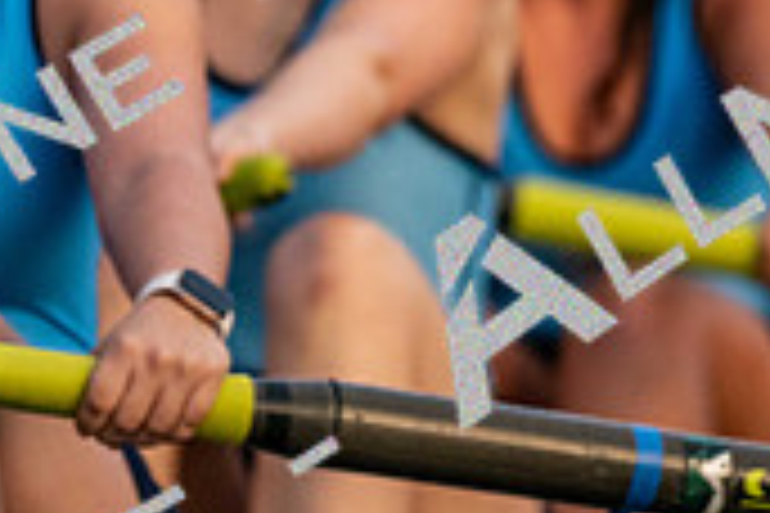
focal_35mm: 2036
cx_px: 50
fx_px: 43544
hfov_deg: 1.0
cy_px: 2
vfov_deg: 0.7
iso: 2500
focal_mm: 600
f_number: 4
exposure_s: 1/2500
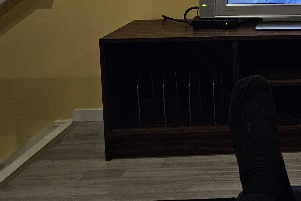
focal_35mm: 64
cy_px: -17
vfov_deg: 20.3
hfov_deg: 28.7
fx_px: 535
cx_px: 324
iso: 1000
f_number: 1.8
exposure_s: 1/24
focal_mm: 5.4
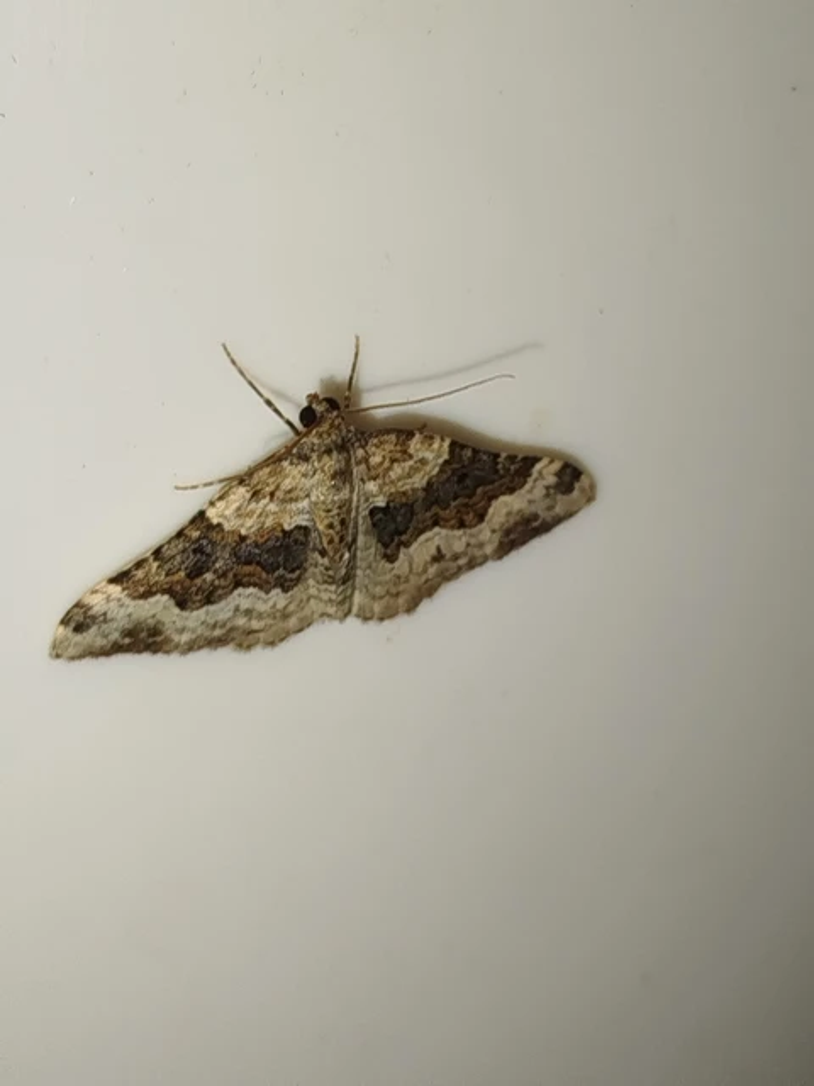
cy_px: 543
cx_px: 407
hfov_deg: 17.2
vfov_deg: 22.8
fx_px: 2696
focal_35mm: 86
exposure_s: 1/50
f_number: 1.7
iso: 64
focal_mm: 5.31
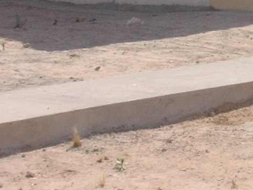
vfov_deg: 7.5
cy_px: -112
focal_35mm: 193
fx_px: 1411
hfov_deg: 9.9
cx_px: 409
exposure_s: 1/456
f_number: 5.8
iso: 70
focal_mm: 6.7
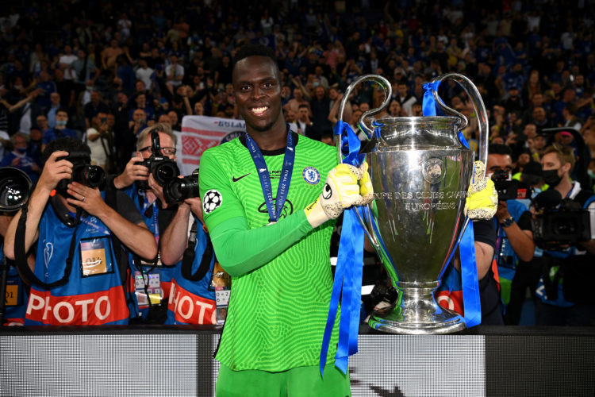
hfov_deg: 50.7
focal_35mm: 38
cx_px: 298
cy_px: 198
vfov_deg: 35.1
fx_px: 628
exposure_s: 1/500
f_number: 5.6
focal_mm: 38
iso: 1000
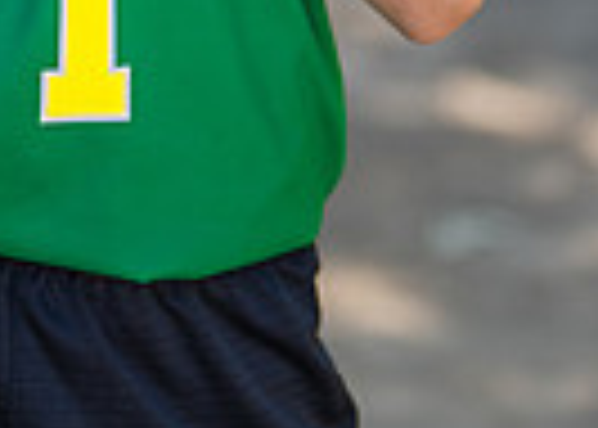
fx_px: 4552
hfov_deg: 7.5
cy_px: -495
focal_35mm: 268
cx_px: 87
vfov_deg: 5.2
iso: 100
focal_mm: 50
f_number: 1.2
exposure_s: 1/1000
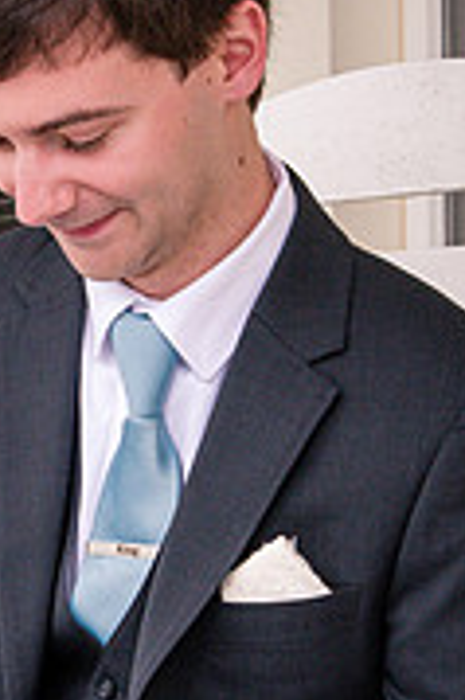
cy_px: 469
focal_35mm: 181
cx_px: -39
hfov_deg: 7.5
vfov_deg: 11.4
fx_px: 3513
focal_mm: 48
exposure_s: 1/200
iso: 1250
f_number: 10
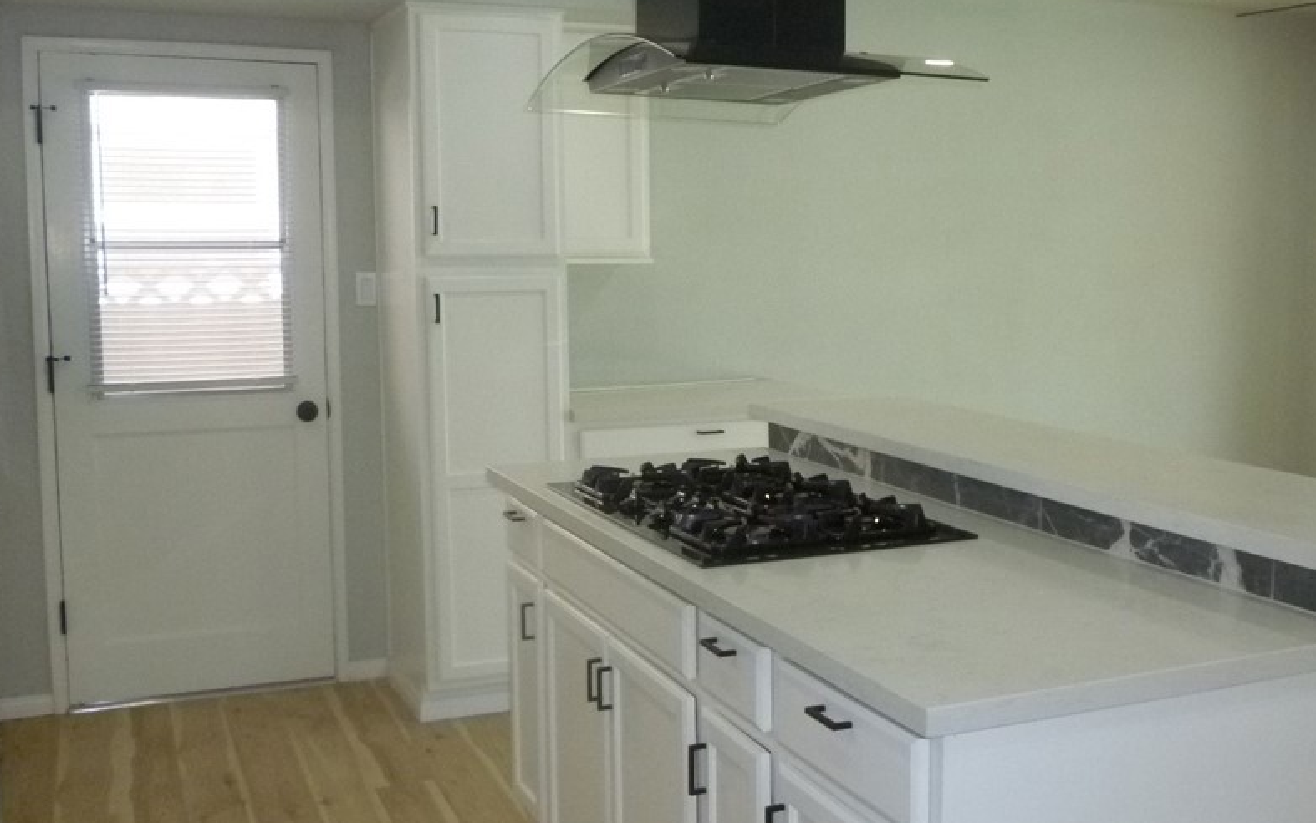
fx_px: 1435
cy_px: 393
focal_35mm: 40
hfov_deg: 49.0
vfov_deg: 32.0
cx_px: 791
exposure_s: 1/160
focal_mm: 5.2
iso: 400
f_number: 3.3
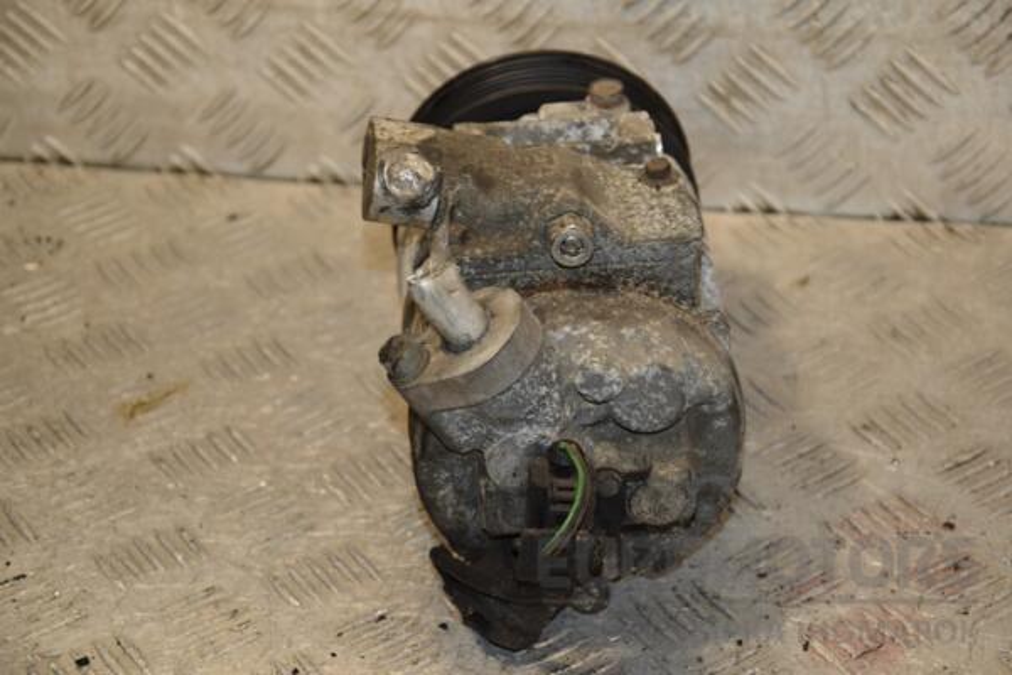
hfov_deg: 19.5
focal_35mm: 105
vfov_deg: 13.0
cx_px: 506
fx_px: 2951
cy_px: 338
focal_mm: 70
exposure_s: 1/200
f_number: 6.3
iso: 800
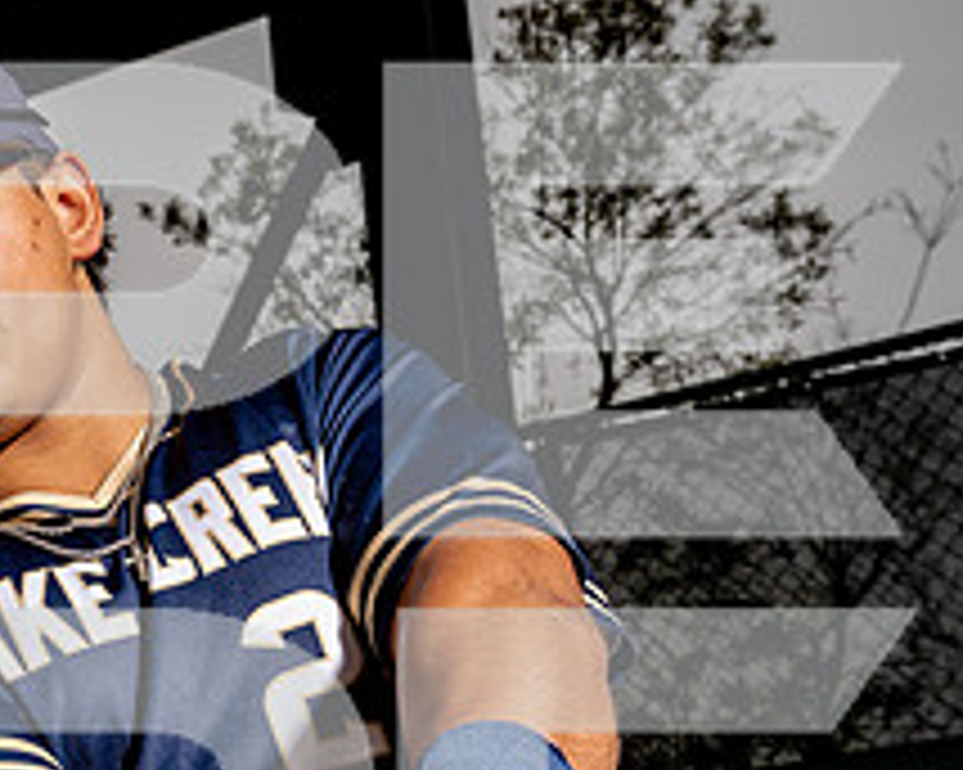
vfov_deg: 17.6
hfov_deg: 21.0
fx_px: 2393
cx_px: -230
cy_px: 849
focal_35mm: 84
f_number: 6.3
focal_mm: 33
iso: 200
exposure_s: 1/250
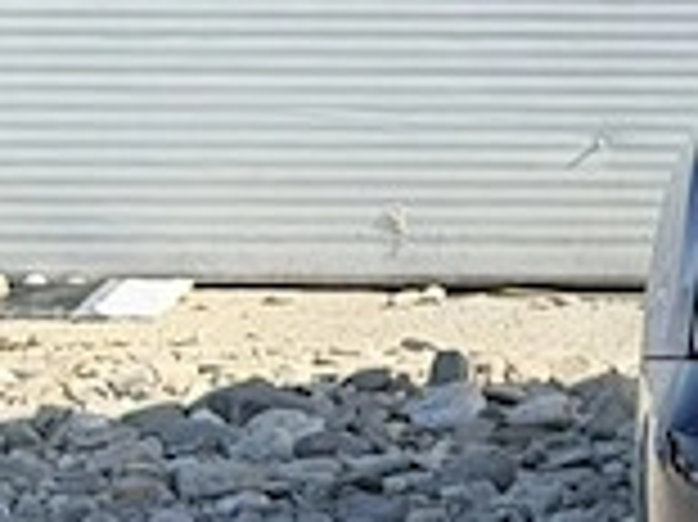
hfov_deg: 6.1
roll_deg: +0.0
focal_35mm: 310
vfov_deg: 4.7
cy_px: -396
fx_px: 6246
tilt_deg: -1.5
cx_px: 1806
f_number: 1.78
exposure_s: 1/1575
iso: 64
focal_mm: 6.76
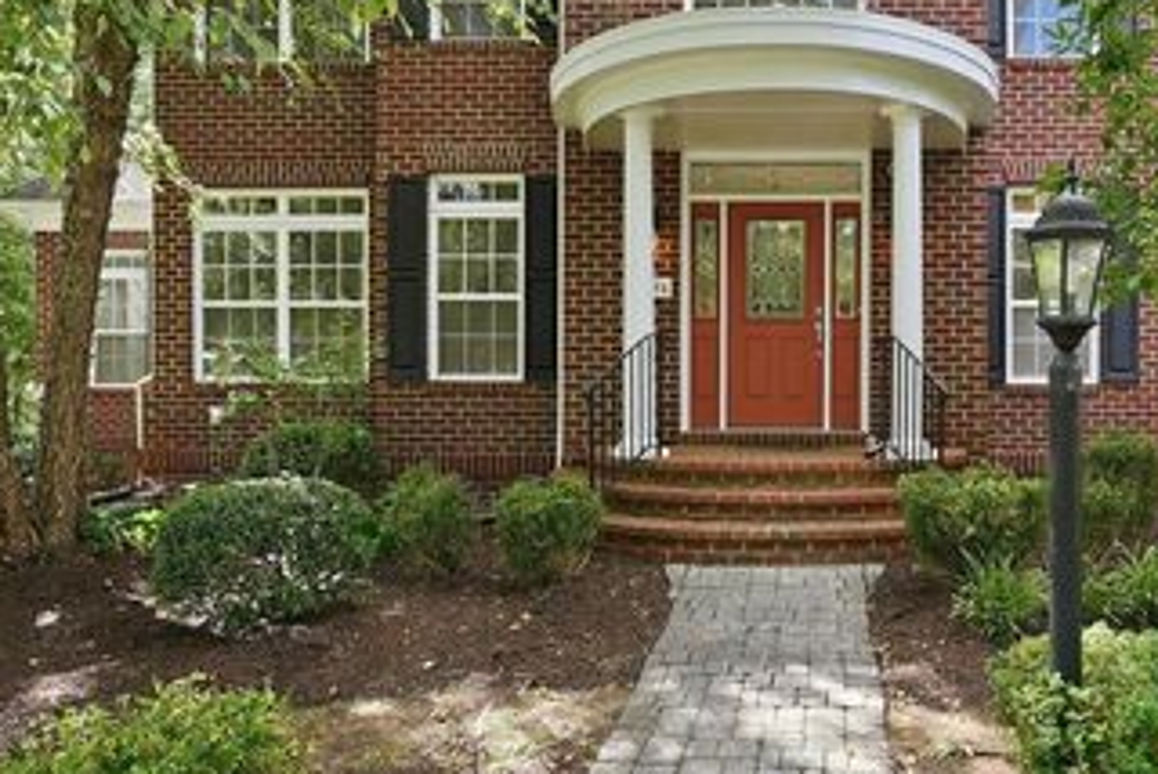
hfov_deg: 69.2
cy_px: 246
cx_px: 782
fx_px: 805
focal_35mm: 25
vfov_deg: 50.3
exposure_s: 1/60
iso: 80
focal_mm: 16
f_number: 4
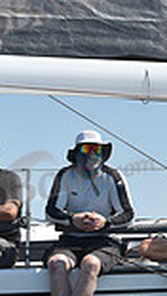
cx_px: 254
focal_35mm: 273
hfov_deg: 4.4
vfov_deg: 7.9
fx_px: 2145
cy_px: 263
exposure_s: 1/1250
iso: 250
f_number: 7.1
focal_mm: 70
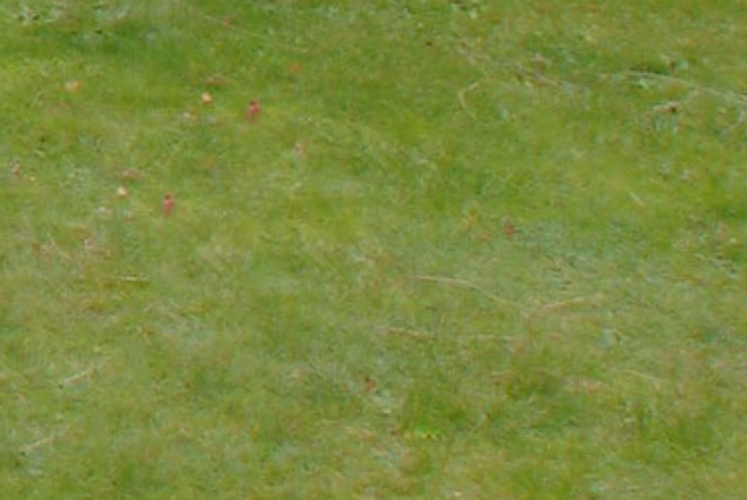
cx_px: -1140
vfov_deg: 8.4
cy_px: -954
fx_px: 2888
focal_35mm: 139
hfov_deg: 11.6
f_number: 11
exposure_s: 1/15
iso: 100
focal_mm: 14
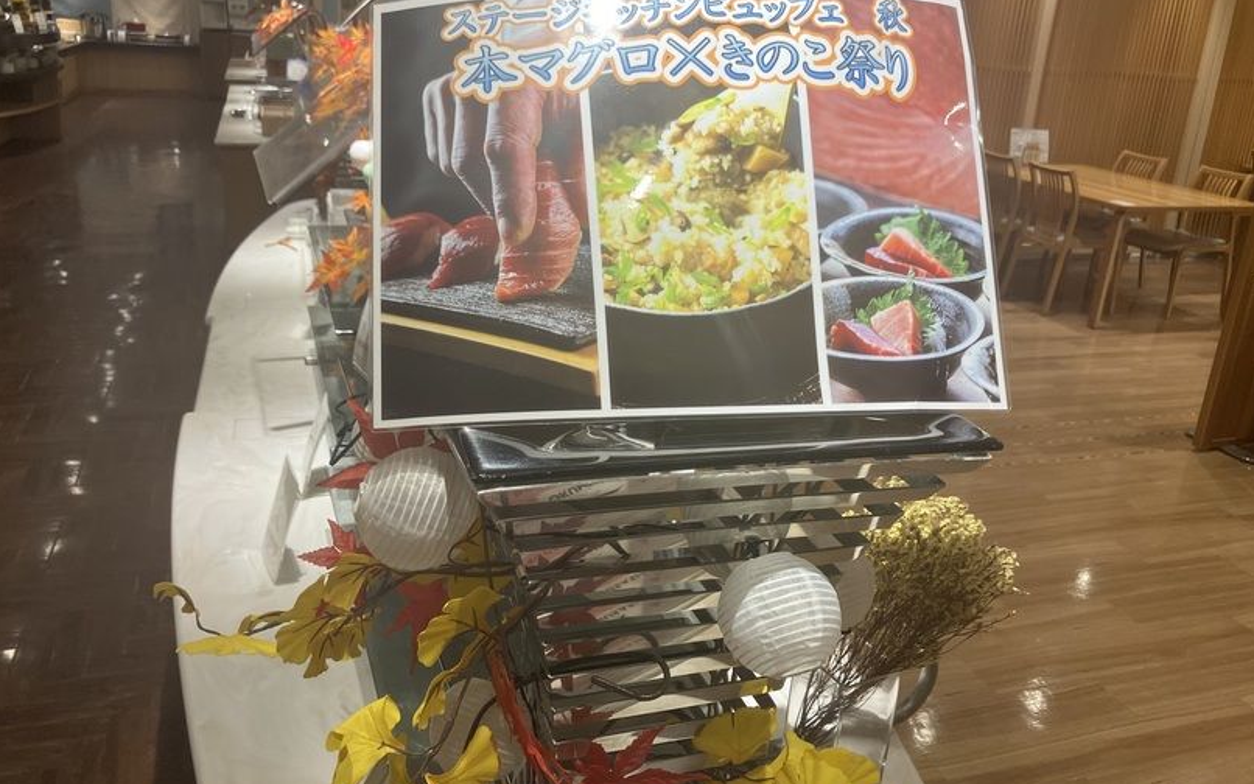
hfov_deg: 62.9
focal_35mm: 30
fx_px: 1025
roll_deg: -3.8
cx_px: 628
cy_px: 385
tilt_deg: -19.3
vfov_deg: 41.8
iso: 64
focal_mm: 3.99
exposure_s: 1/100
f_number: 1.8
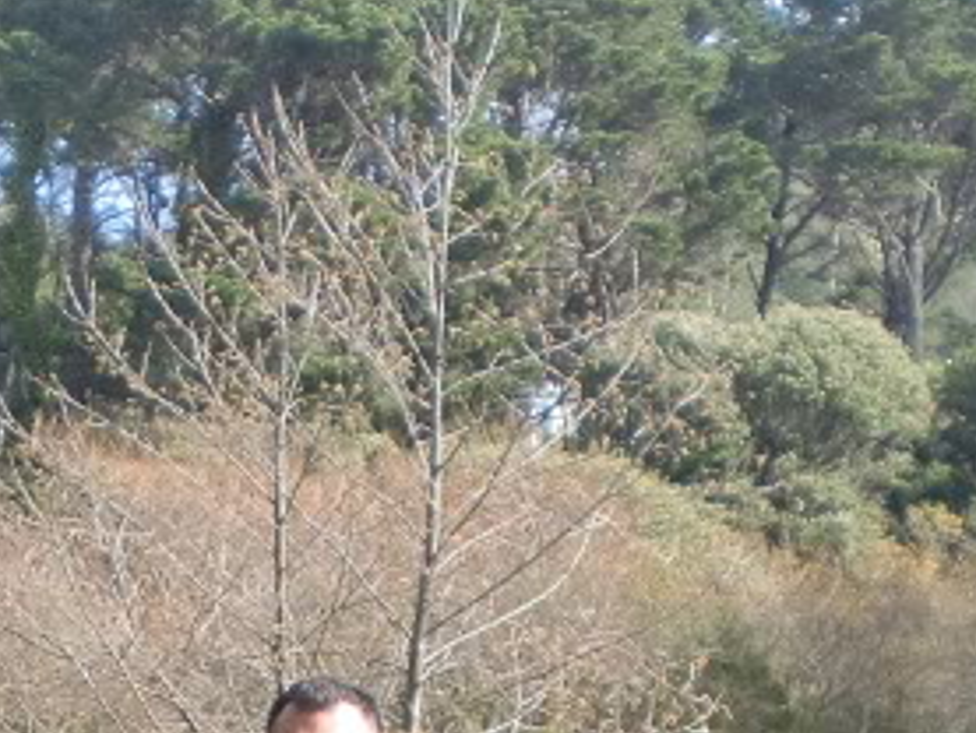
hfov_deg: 19.3
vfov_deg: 14.0
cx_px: 261
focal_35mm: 101
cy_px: 980
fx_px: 2849
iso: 64
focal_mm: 6.3
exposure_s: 1/250
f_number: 3.1
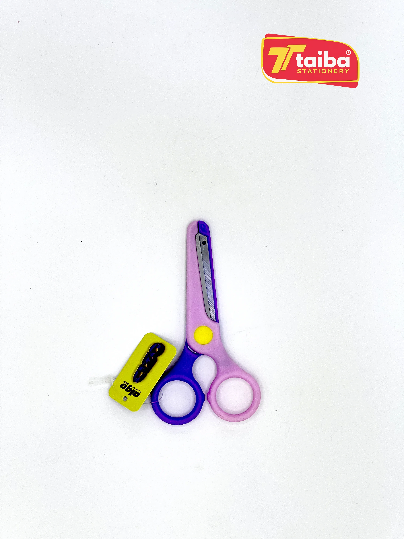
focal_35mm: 77
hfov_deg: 19.1
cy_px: 270
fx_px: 1198
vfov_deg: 25.3
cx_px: 202
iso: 50
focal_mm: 9
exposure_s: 1/100
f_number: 2.8
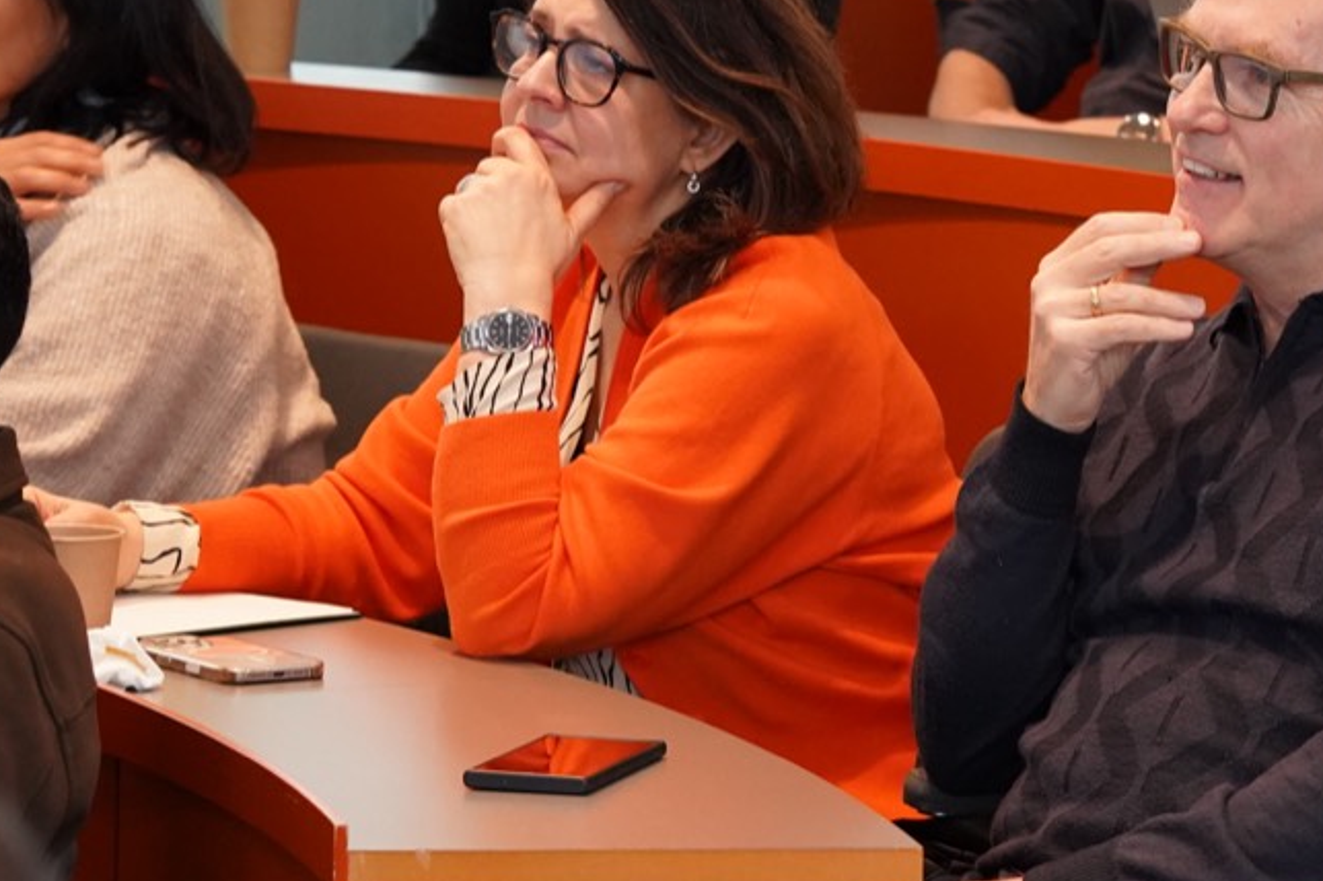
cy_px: 346
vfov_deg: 5.9
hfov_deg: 8.7
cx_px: 1486
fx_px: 8595
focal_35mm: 234
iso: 5000
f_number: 5.6
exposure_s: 1/100
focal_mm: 94
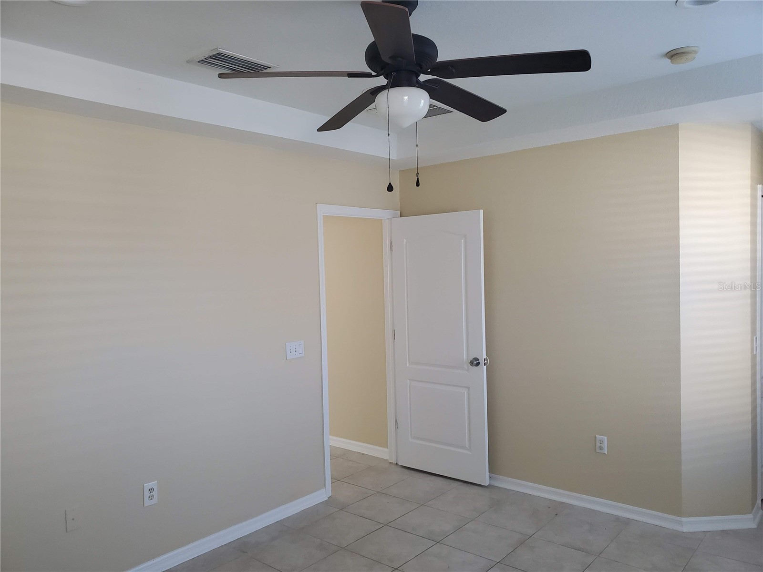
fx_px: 573
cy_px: 286
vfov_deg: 53.1
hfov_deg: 67.3
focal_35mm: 26
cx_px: 382
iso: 250
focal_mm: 4.3
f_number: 2.4
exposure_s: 1/60
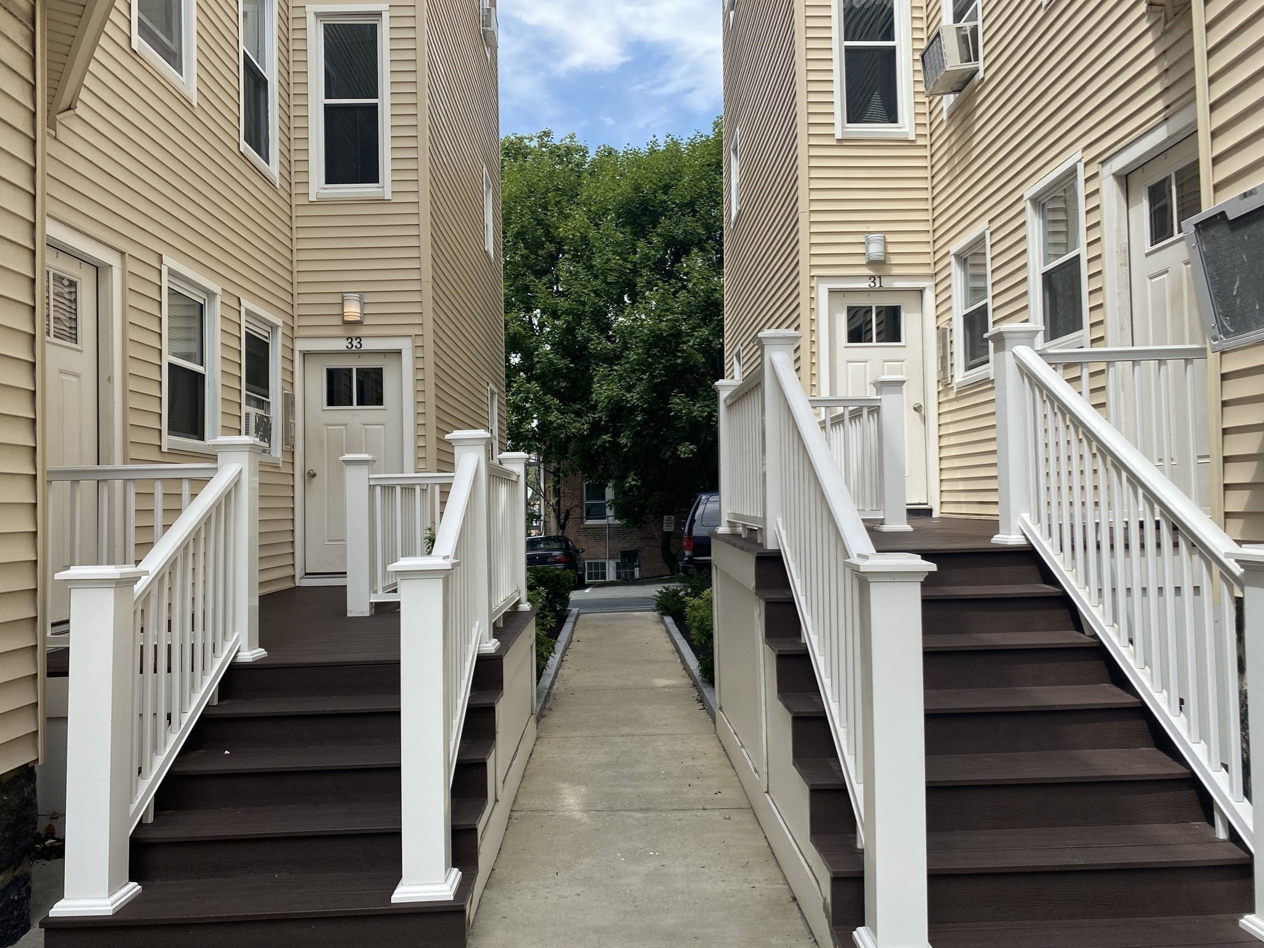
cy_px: 474
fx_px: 949
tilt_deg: -0.8
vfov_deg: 53.1
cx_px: 632
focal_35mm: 26
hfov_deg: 67.3
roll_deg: +1.2
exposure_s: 1/1808
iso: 32
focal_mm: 4.25
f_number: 1.8
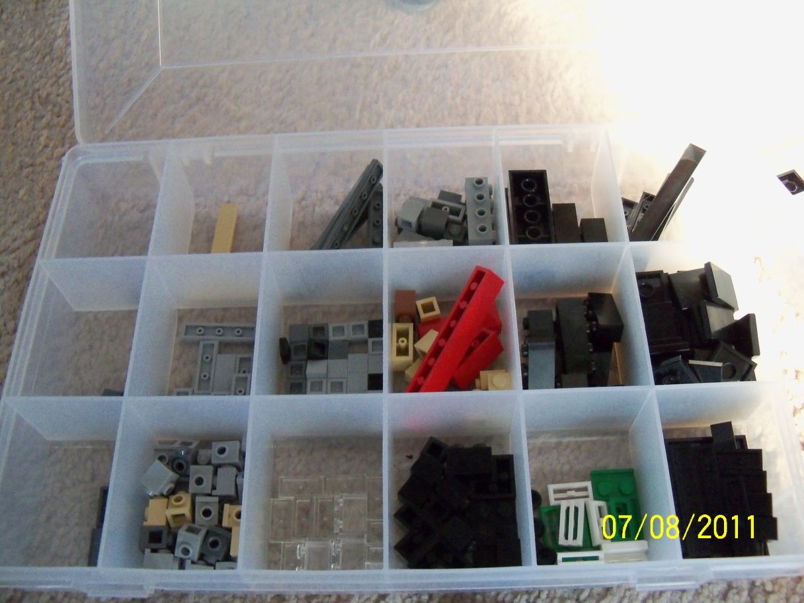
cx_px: 402
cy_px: 302
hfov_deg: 52.6
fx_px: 813
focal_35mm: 35
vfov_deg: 40.7
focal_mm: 6.2
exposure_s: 1/40
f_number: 3.5
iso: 640
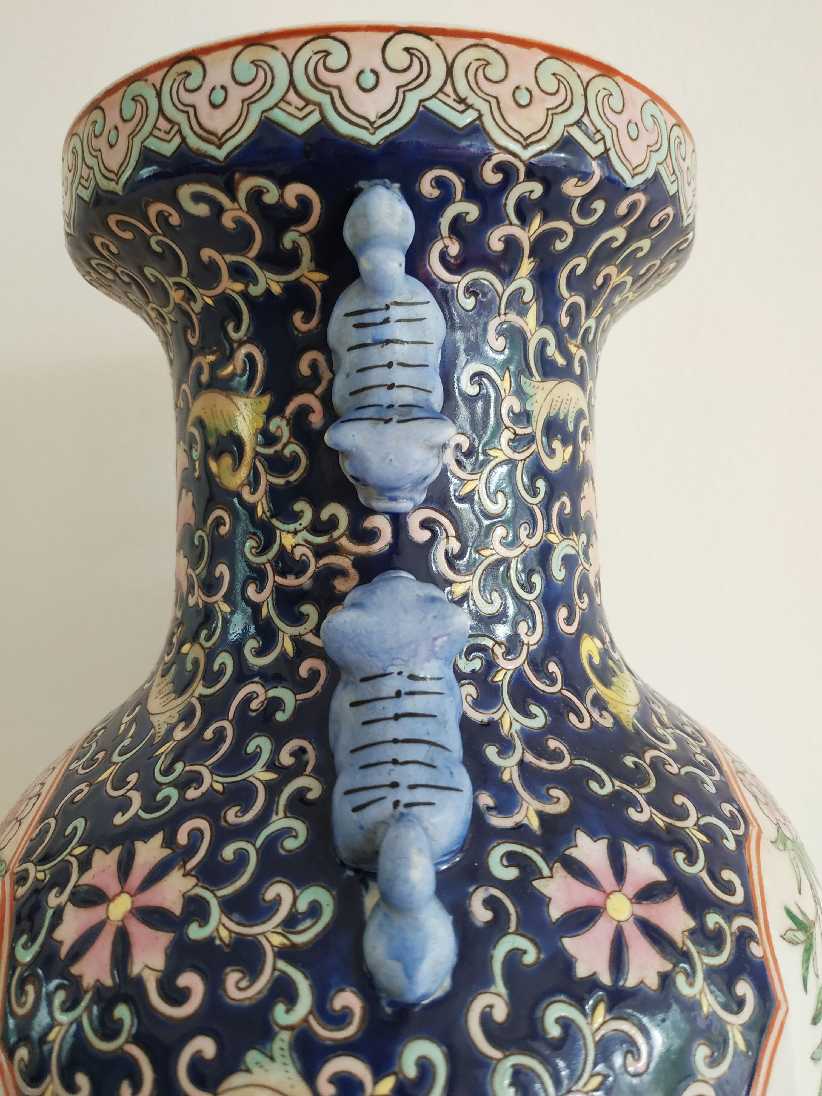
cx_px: 411
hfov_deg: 56.8
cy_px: 548
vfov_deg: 71.6
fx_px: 760
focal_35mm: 24
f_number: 1.9
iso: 250
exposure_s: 1/50
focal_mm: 3.94
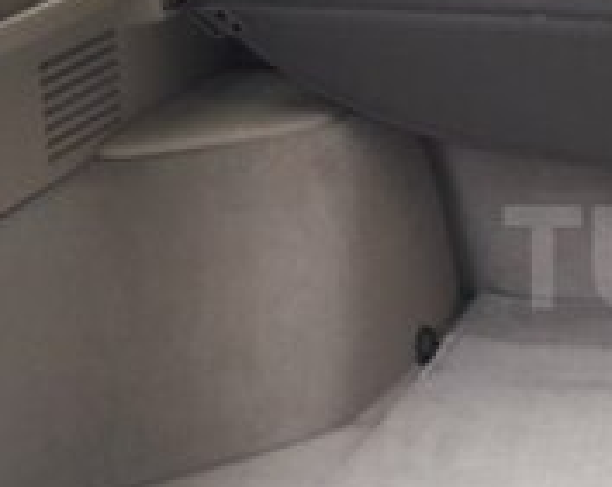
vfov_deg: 15.1
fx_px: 1844
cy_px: 257
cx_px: 857
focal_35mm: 102
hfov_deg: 17.4
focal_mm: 3.7
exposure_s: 1/100
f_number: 1.9
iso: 80
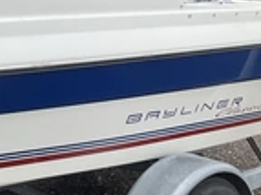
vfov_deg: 18.1
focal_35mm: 81
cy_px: 66
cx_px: -46
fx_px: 610
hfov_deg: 22.4
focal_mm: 3
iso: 25
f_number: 1.8
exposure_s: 1/2320
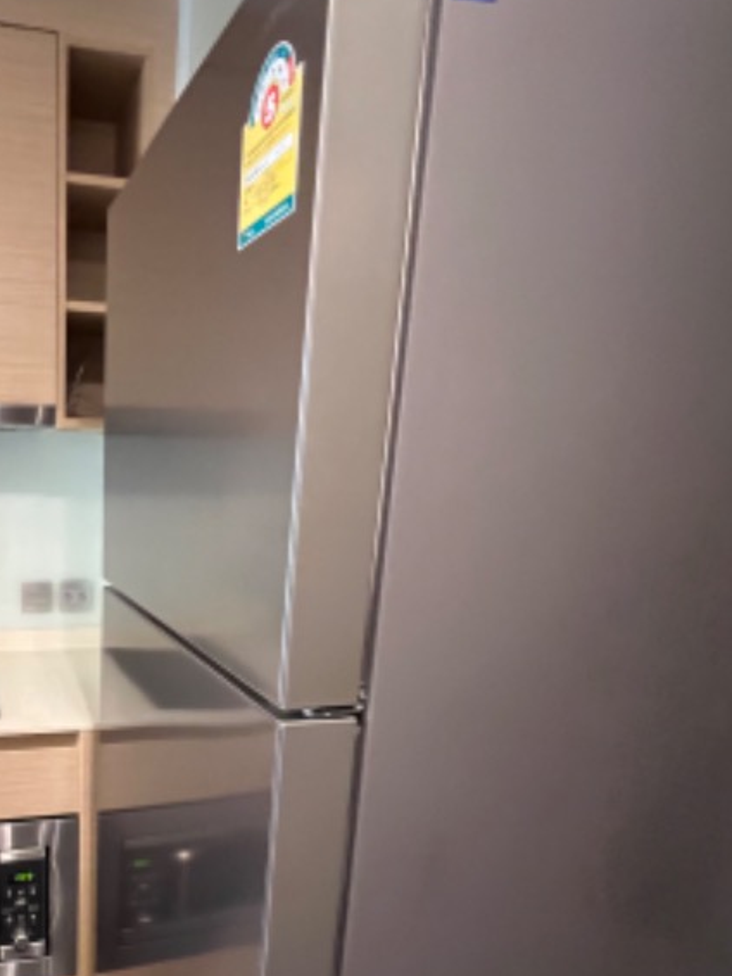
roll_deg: -1.4
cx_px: 110
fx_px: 648
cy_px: 617
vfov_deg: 72.5
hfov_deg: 53.5
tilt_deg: -11.5
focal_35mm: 23
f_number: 1.8
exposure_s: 1/50
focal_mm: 1.57
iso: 800
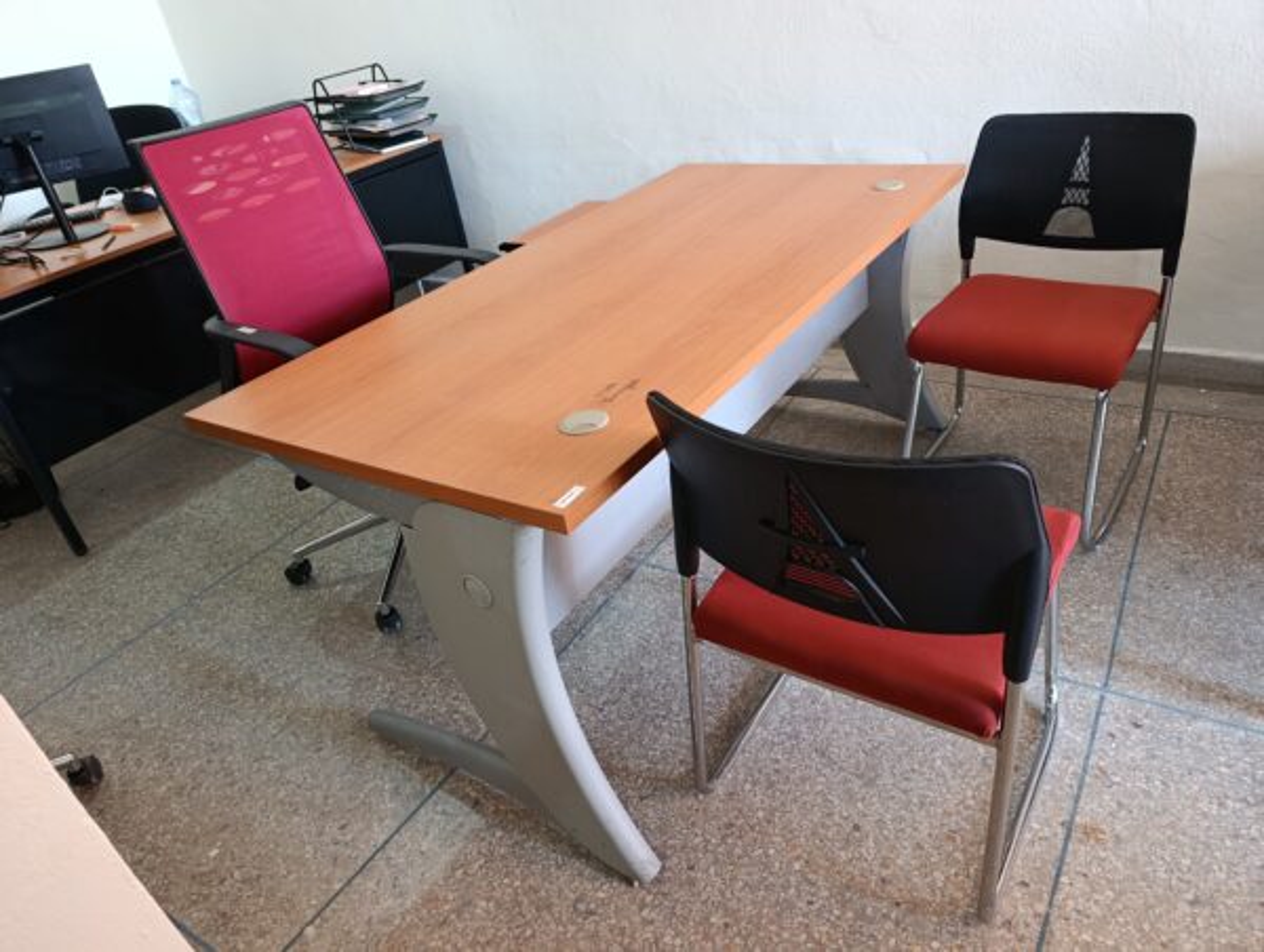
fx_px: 841
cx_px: 632
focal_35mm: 23
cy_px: 476
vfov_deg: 59.0
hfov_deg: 73.8
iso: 942
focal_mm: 6.11
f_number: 1.65
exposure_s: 1/50
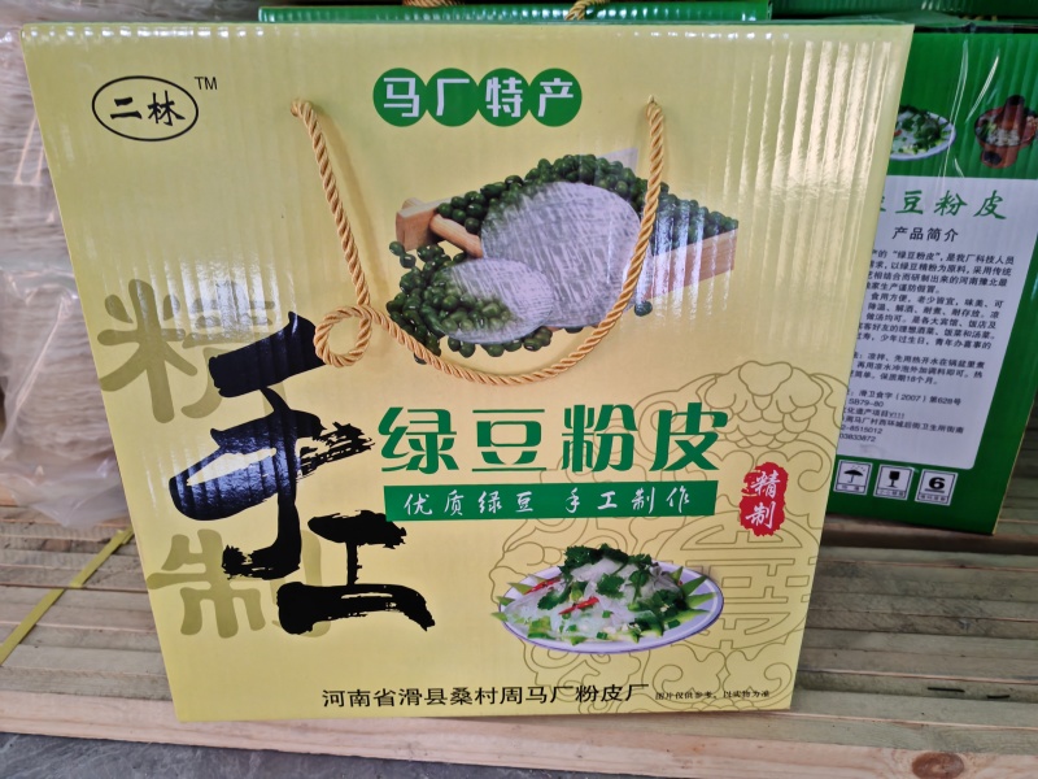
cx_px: 519
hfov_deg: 65.3
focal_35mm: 27
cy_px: 390
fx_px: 810
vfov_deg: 51.4
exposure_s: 1/33
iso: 1600
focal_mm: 5.52
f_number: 1.95
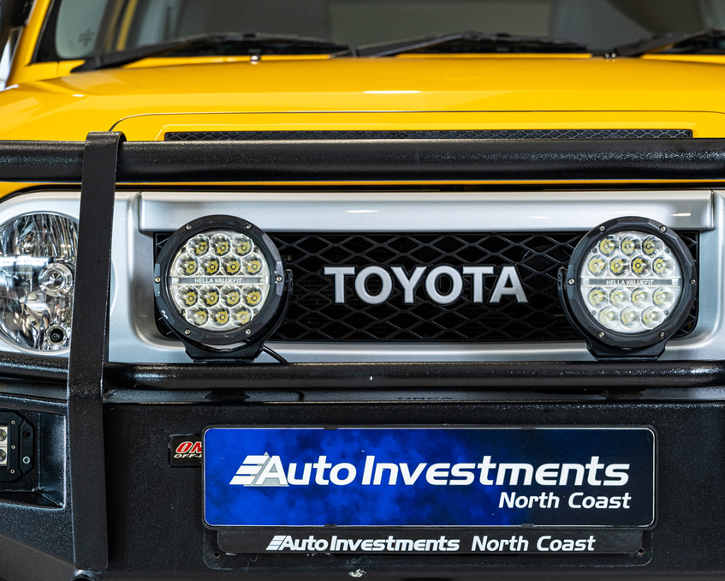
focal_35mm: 85
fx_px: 1824
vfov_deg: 18.1
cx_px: 424
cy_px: 291
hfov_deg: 22.5
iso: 640
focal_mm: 75
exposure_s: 1/125
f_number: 4
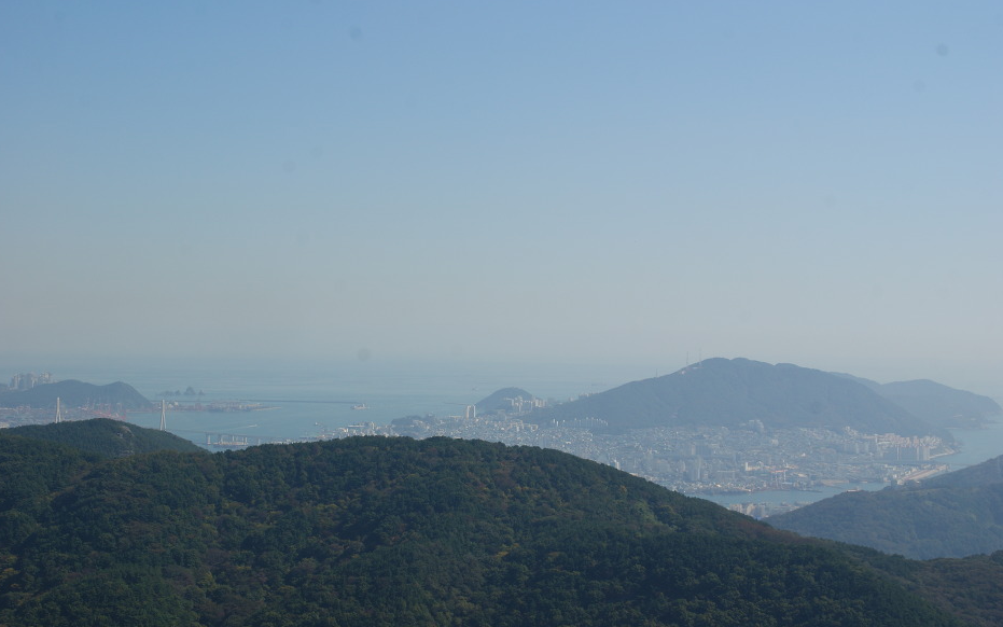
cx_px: 497
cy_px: 319
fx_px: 1695
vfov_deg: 21.0
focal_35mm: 62
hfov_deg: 33.0
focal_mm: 40
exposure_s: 1/160
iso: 100
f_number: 13
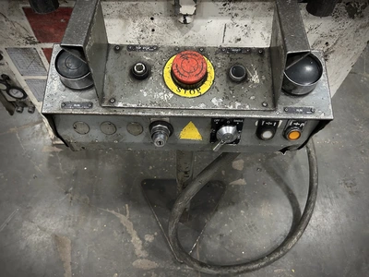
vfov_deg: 53.1
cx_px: 184
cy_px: 138
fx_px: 277
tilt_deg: -57.0
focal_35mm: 26
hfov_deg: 67.3
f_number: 1.5
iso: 500
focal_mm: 5.7
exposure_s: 1/40
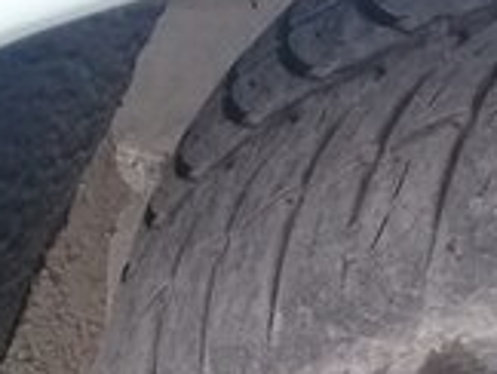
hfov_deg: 13.7
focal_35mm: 126
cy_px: 428
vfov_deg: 11.6
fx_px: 1812
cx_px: 936
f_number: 2.2
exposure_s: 1/100
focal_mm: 3.3
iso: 100
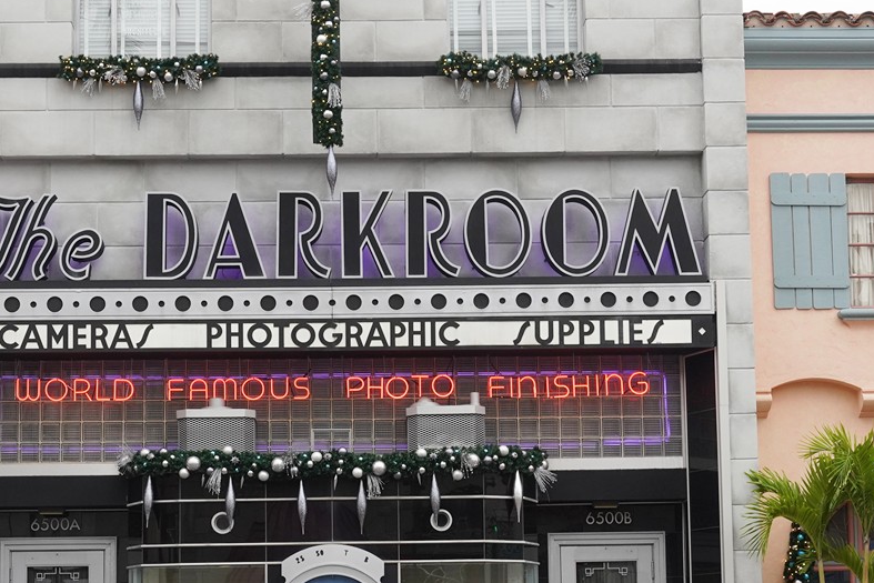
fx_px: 2282
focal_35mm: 94
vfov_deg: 14.5
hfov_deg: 21.7
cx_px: 381
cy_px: 378
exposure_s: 1/100
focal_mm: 37
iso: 800
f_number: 11
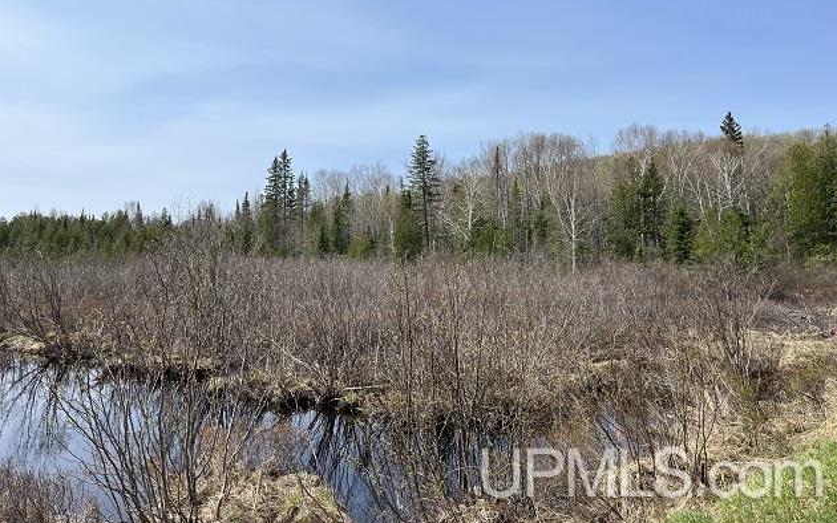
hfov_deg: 66.5
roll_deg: +2.0
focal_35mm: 28
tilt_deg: +6.1
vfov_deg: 44.4
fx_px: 639
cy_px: 220
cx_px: 422
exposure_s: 1/4016
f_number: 1.6
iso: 50
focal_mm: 5.1
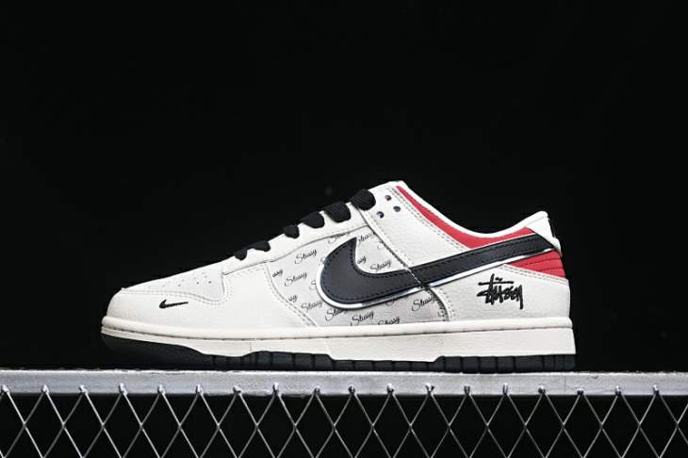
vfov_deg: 18.2
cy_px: 229
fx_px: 1433
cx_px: 344
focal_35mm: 75
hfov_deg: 27.0
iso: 160
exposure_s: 1/60
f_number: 6.3
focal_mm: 50
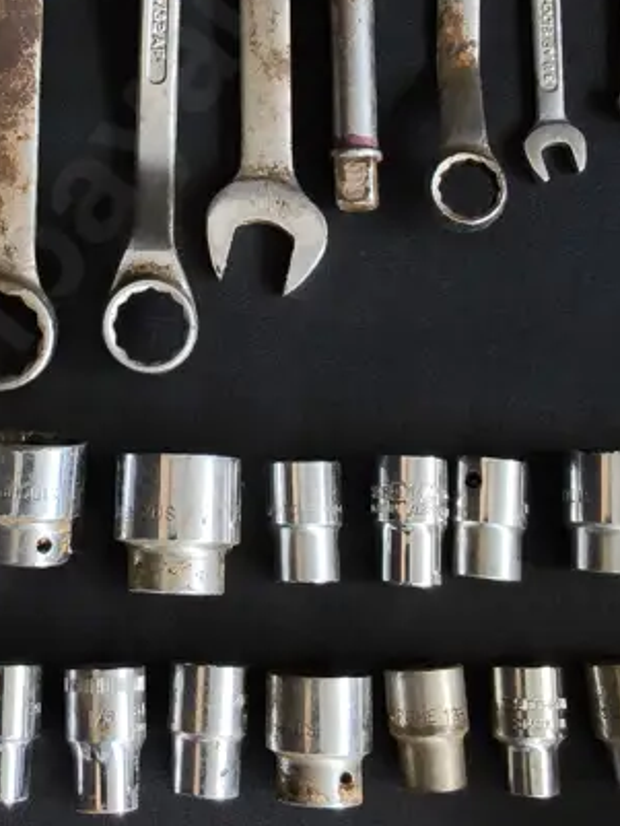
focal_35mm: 69
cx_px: 150
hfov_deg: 21.1
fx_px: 1647
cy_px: 117
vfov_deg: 27.4
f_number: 2
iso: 125
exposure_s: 1/120
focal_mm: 2.87
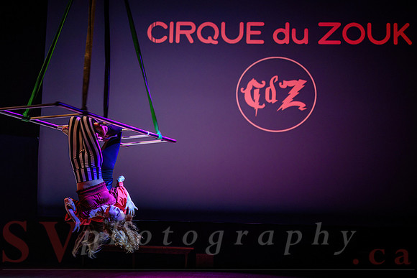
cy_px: 156
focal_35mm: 51
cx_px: 209
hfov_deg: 38.6
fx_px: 595
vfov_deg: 26.3
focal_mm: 44
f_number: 2.8
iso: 1250
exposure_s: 1/160
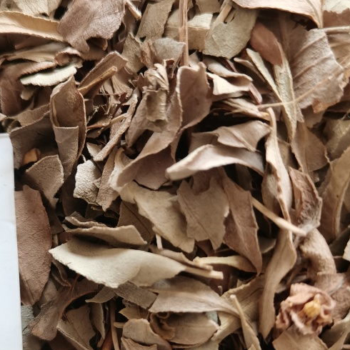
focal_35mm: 52
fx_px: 595
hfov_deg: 32.6
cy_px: 232
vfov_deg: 32.5
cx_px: 125
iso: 160
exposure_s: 1/50
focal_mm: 5.58
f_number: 1.8
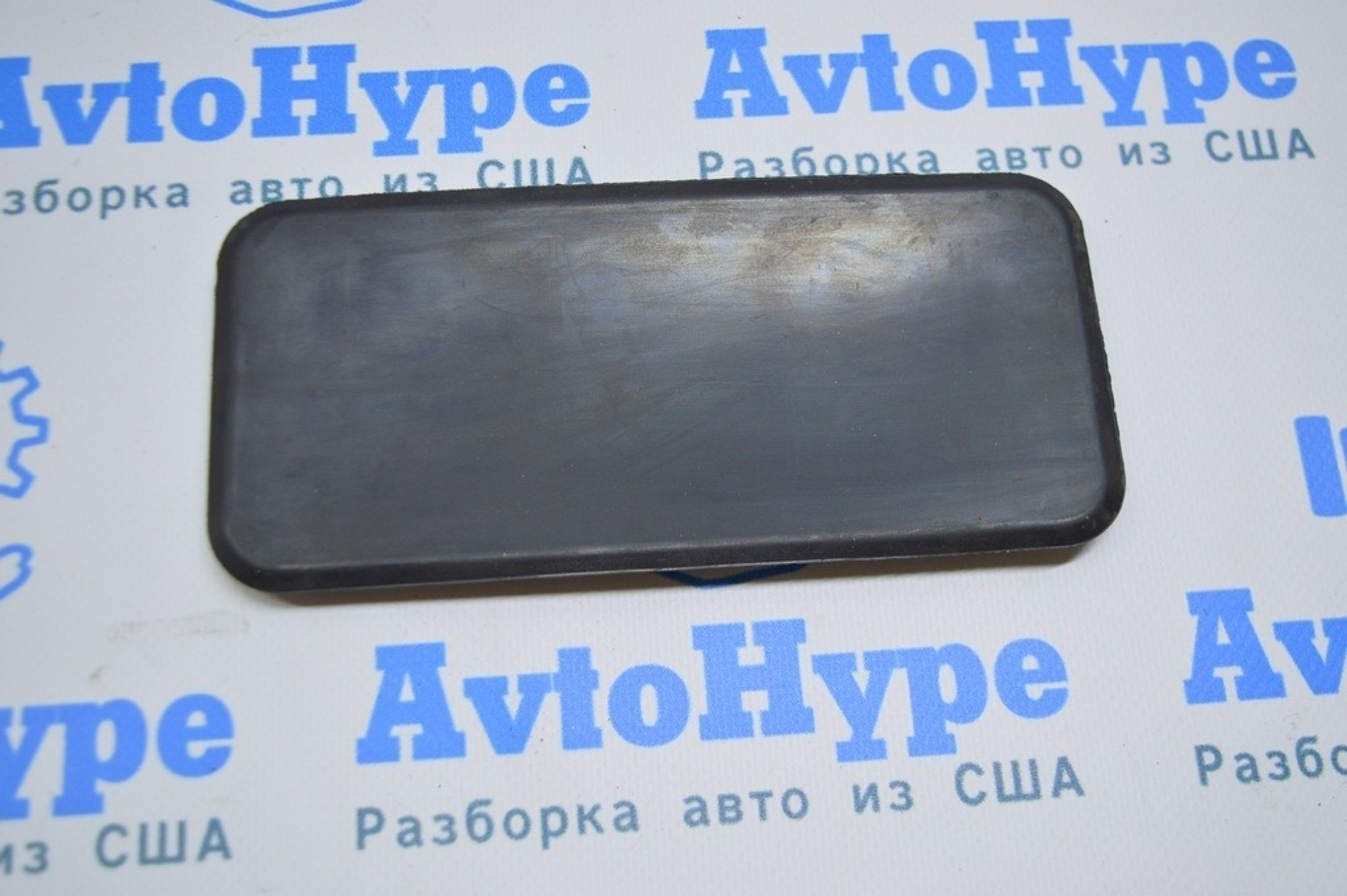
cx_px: 674
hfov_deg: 48.0
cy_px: 448
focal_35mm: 40
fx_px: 1514
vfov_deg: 33.0
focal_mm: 27
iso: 400
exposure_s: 1/60
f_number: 4
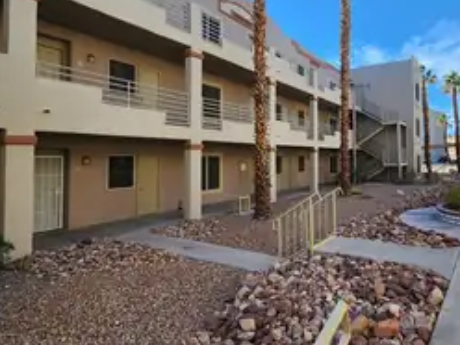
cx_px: 302
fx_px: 279
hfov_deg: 76.8
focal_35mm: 21
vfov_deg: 63.1
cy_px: 147
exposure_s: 1/1016
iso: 50
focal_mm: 2.2
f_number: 2.2
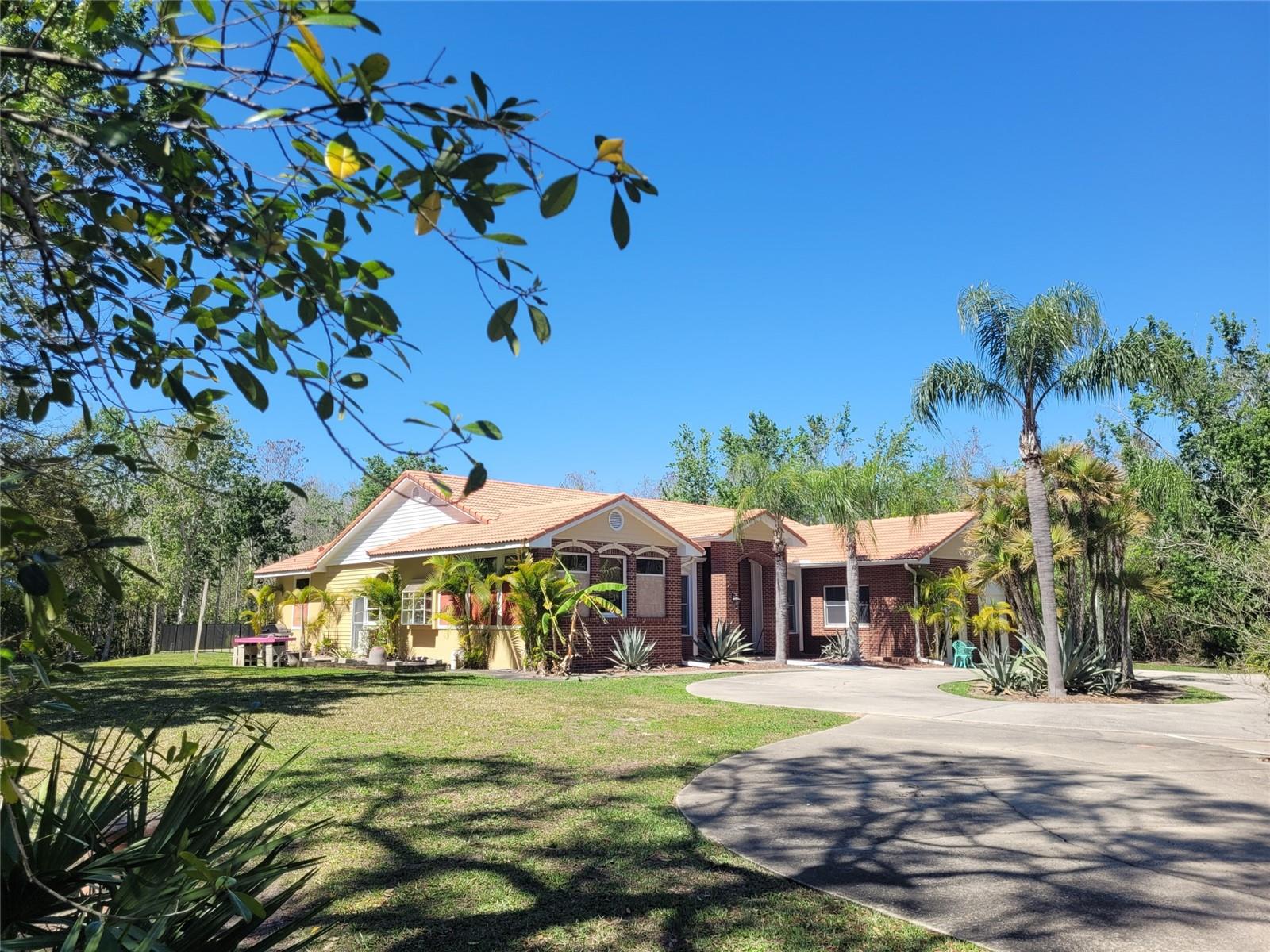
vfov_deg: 53.1
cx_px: 635
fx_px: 954
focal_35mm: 26
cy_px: 476
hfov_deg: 67.3
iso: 40
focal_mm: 5.4
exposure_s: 1/1567
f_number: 1.8
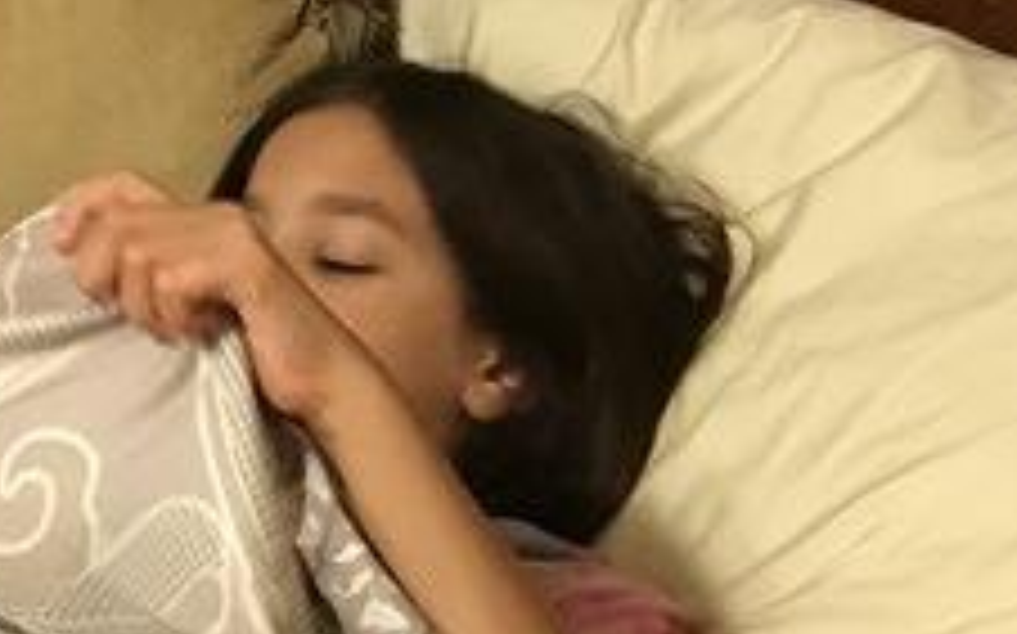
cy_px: 477
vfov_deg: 12.4
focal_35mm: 105
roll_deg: +7.6
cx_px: -140
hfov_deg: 18.9
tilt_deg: -30.0
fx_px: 2909
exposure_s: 1/15
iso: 80
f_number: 1.8
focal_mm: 3.99
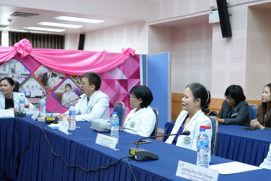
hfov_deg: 38.7
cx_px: 162
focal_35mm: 51
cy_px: 99
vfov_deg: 26.5
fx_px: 384
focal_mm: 40
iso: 5000
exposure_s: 1/200
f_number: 4
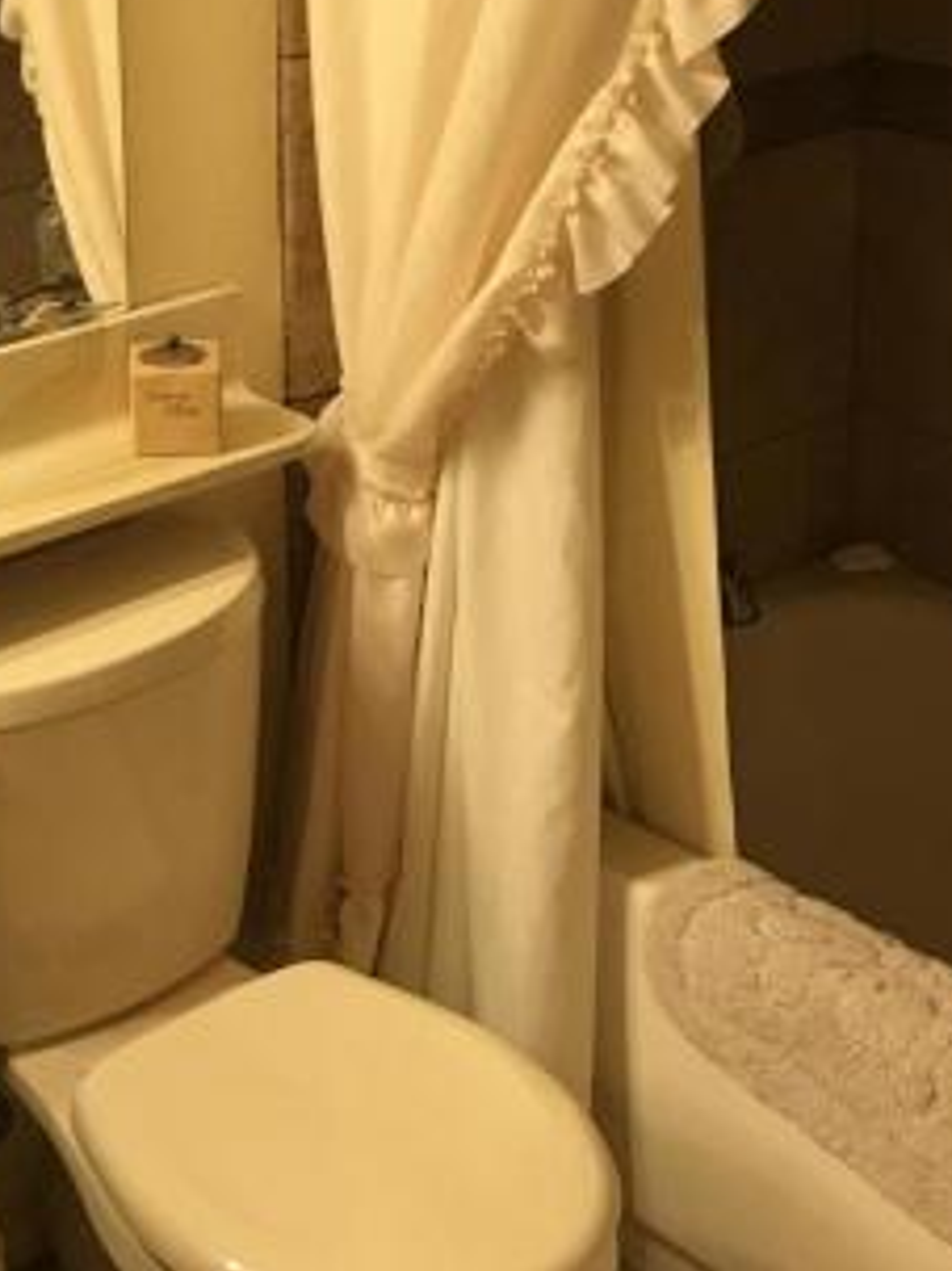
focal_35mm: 71
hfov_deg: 20.4
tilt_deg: -14.6
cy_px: 268
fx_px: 2605
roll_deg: +2.0
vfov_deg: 26.9
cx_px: 143
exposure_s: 1/30
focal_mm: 3.99
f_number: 1.8
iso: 20
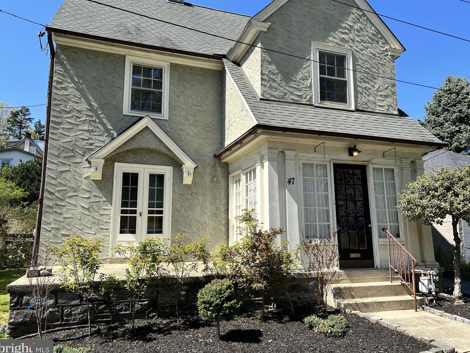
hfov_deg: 65.3
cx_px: 238
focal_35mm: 27
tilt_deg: +10.0
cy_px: 175
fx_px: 367
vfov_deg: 51.3
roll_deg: -1.3
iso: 50
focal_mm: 5.7
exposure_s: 1/2571
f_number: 1.5
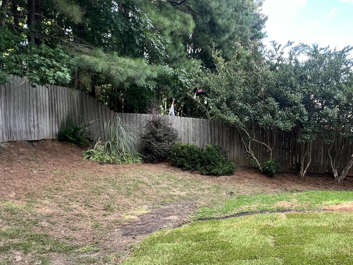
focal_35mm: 27
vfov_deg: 51.1
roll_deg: -1.5
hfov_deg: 61.9
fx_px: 275
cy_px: 155
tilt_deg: -6.4
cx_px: 262
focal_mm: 1.57
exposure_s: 1/99
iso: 32
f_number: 1.8
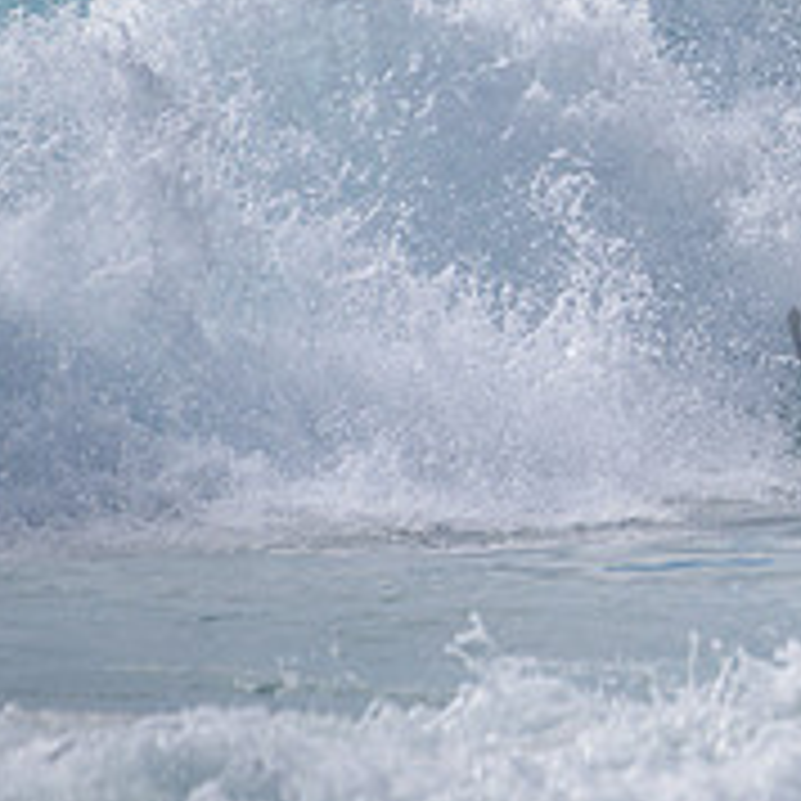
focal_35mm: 1697
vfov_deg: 1.0
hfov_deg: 1.0
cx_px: 1534
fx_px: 44427
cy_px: 143
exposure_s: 1/2000
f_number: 5.6
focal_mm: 500
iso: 100
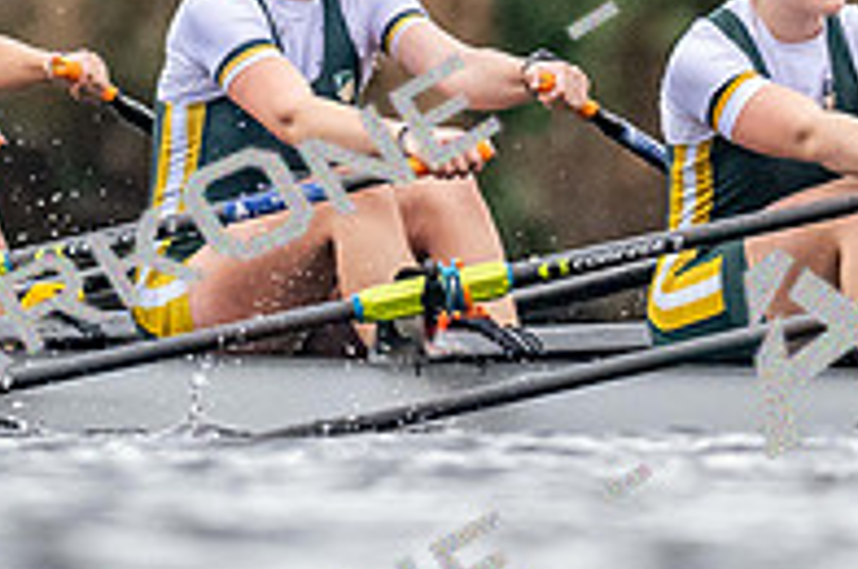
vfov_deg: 0.5
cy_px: 44
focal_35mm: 2668
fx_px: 63483
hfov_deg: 0.8
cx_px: 368
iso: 4000
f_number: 4
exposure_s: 1/2500
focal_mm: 600
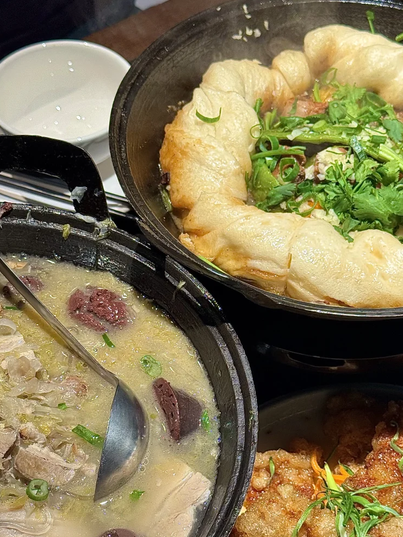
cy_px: 338
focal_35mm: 70
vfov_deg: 27.7
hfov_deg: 21.0
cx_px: 210
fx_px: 1086
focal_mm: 6.76
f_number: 1.78
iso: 50
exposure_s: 1/100
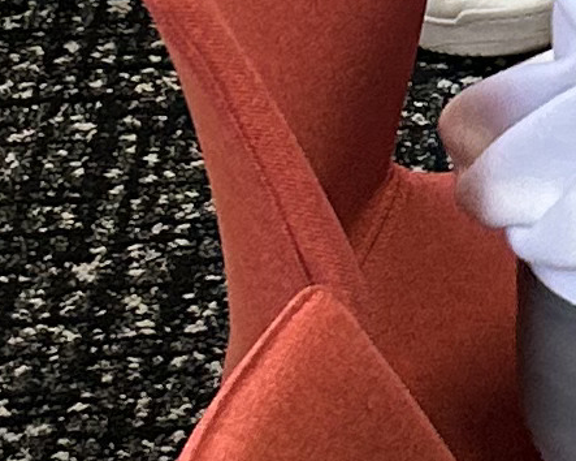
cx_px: 1564
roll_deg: -2.2
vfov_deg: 6.7
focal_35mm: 231
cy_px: -30
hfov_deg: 7.6
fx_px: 3936
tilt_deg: -30.8
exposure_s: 1/121
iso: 100
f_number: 1.5
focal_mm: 5.7
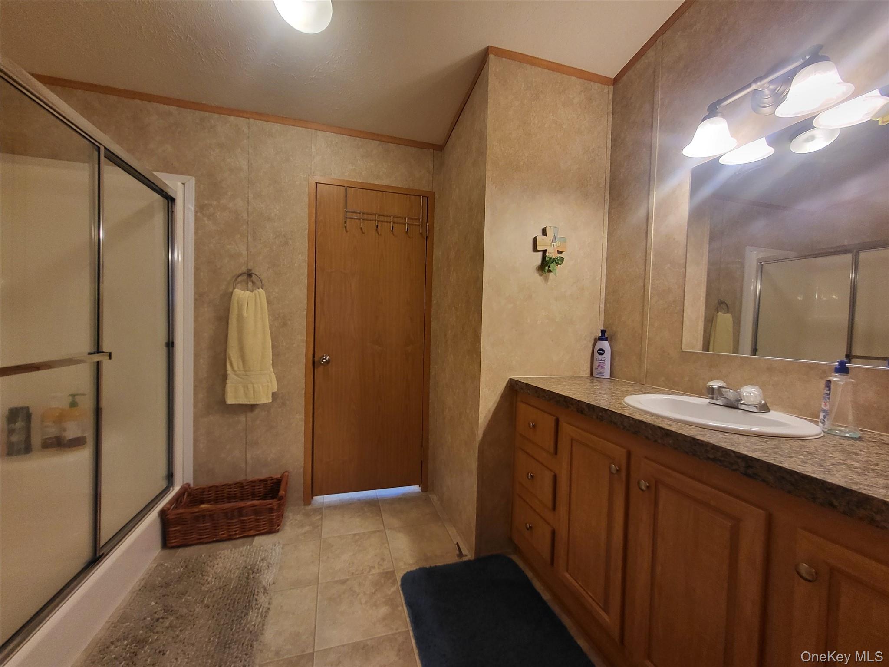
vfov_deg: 89.9
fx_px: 334
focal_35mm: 13
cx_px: 444
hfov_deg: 106.2
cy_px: 334
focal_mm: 1.74
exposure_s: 1/60
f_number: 2.2
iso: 250
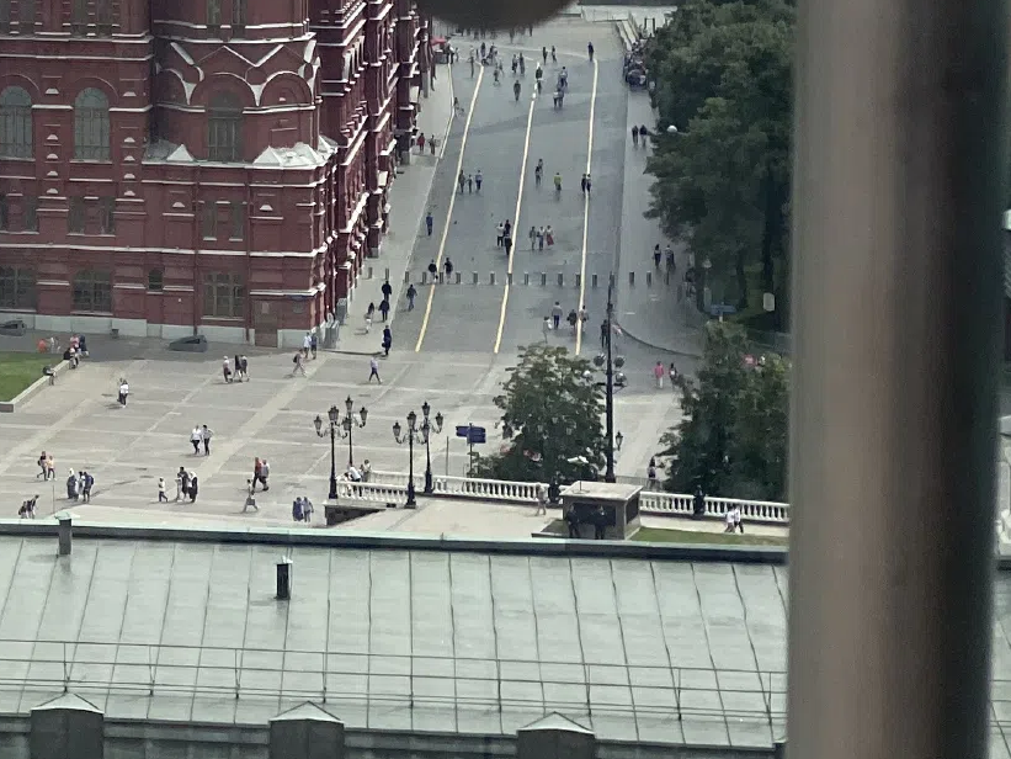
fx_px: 4440
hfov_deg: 12.5
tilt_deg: -4.0
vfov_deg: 9.7
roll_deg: +0.6
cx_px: -353
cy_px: -26
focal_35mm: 152
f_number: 2
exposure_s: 1/2179
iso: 20
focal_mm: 6
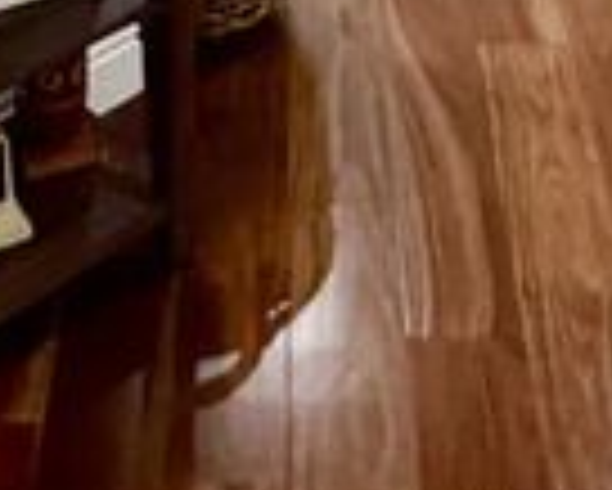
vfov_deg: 11.2
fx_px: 1867
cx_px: 225
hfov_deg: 18.6
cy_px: -845
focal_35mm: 103
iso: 250
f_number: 2.2
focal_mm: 2.22
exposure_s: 1/60
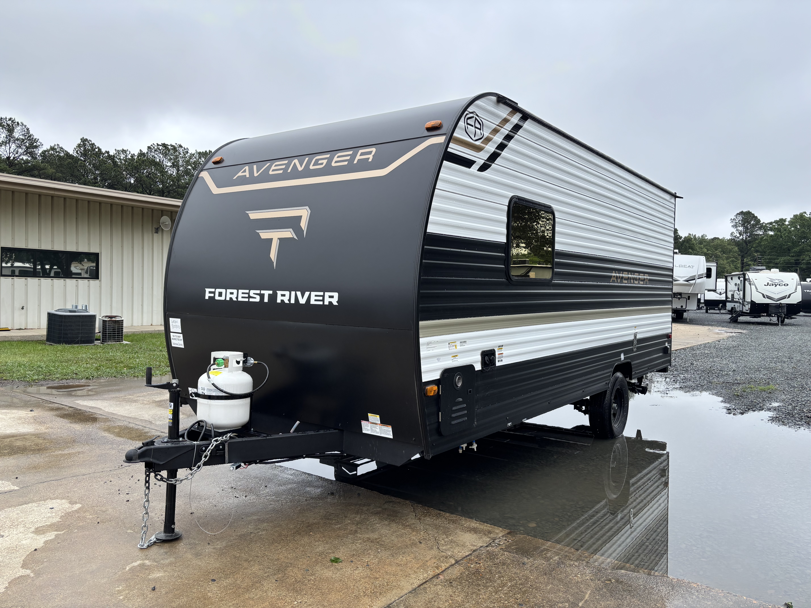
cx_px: 406
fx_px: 609
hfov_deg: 67.3
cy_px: 304
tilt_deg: -1.3
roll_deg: -1.1
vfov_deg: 53.1
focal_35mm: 26
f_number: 1.6
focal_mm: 5.96
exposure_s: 1/1220
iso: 50
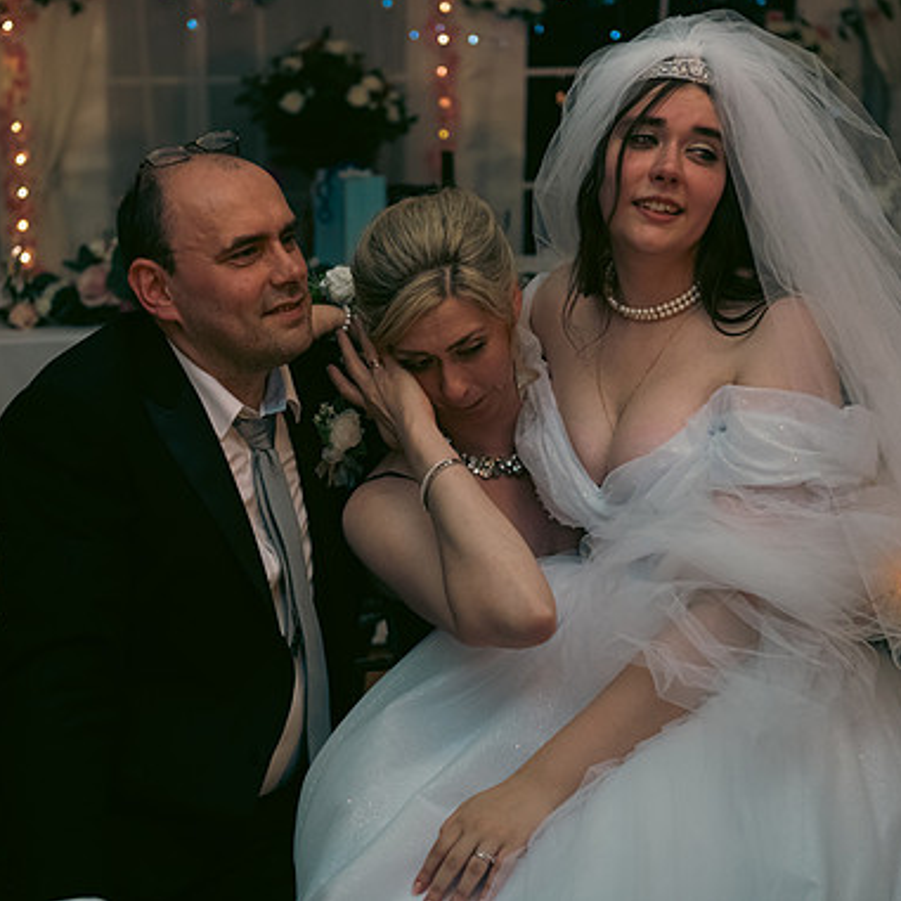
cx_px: 390
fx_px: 2209
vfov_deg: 23.1
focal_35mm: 75
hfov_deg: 23.0
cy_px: 446
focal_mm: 58
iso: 800
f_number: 3.5
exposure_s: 1/160
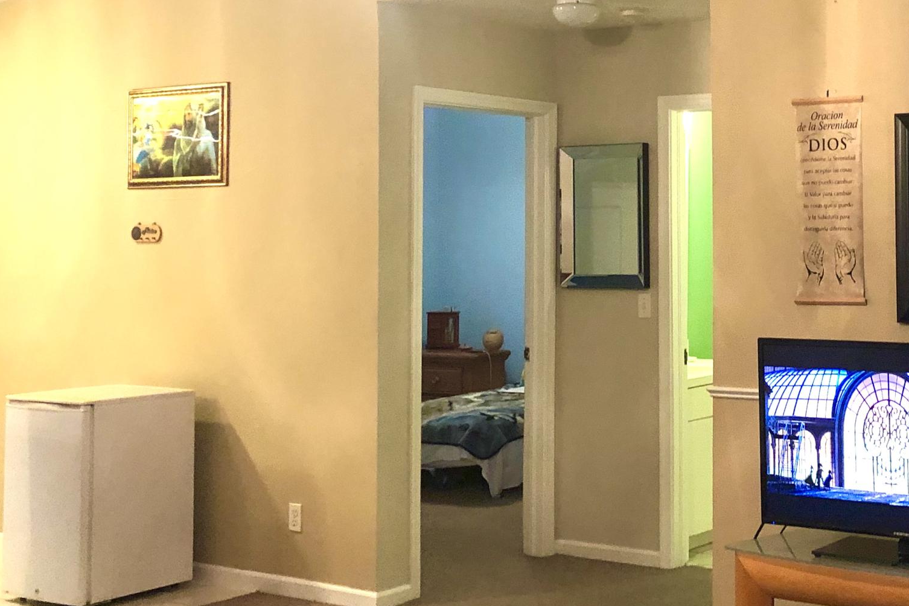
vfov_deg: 23.2
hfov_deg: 33.5
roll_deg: -1.1
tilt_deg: +8.5
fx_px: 1464
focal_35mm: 58
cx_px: 720
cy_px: 185
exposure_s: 1/15
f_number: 1.8
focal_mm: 4
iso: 80
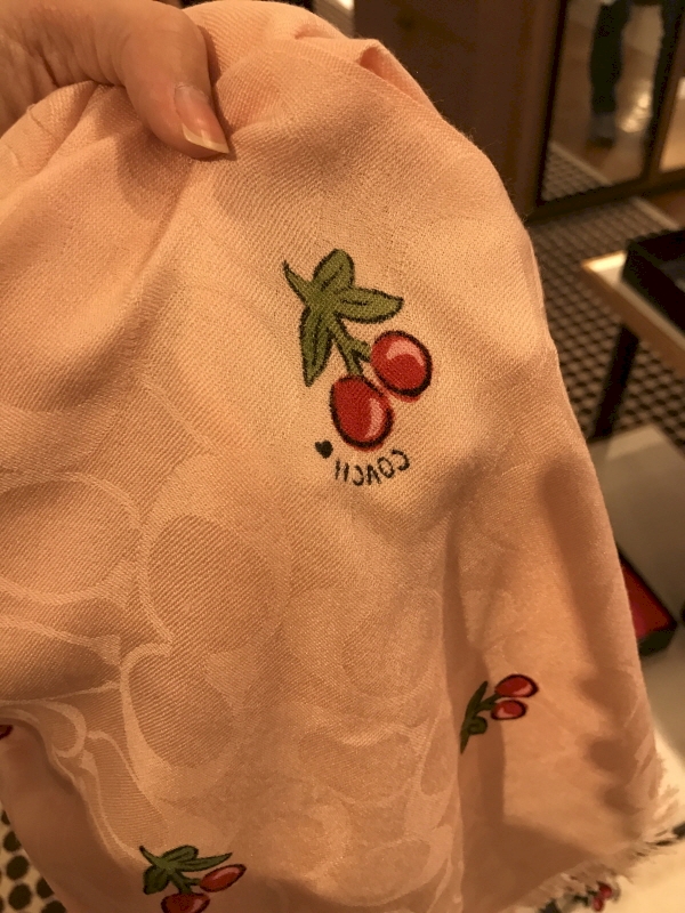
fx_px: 739
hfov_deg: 49.7
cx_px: 342
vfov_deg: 63.4
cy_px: 456
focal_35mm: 28
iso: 32
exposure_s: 1/30
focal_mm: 3.99
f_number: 1.8
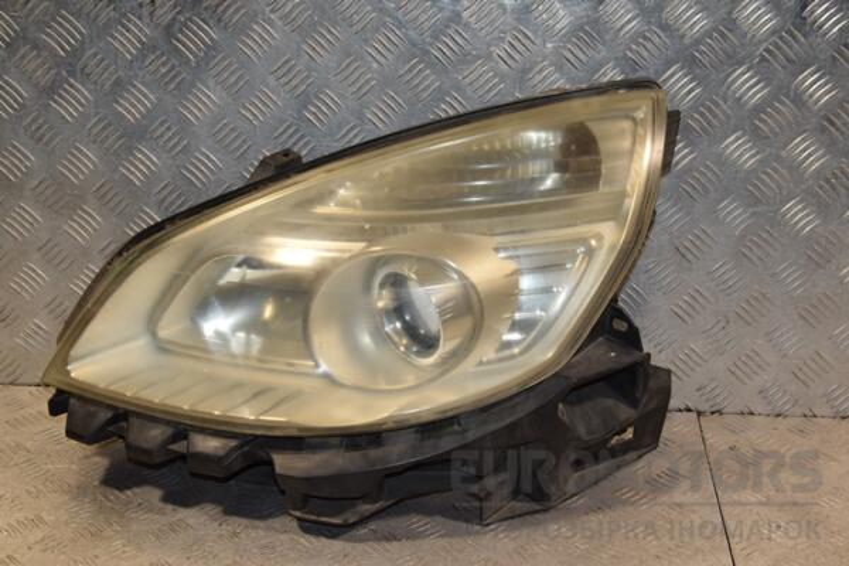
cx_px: 424
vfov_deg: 23.8
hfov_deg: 35.1
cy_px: 283
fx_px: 1344
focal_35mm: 57
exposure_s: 1/200
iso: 800
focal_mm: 38
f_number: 11
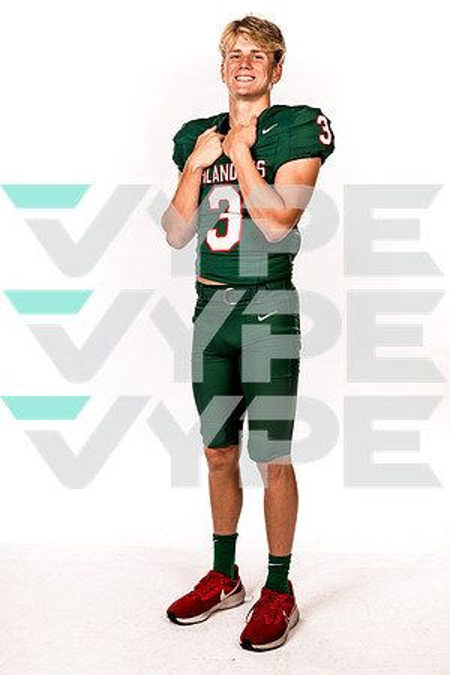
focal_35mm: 52
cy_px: 338
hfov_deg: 26.0
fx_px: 975
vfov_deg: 38.2
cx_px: 225
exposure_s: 1/400
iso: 800
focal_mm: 52
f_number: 8
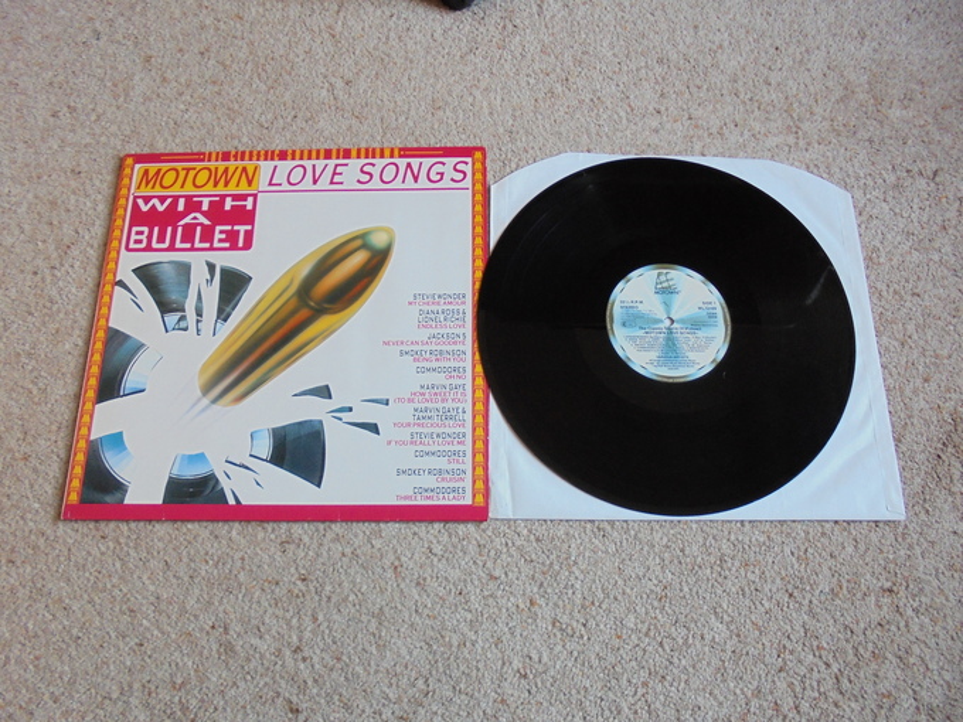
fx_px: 723
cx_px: 482
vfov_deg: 53.1
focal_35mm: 26
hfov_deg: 67.3
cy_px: 361
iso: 250
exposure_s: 1/30
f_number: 3.5
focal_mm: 4.6
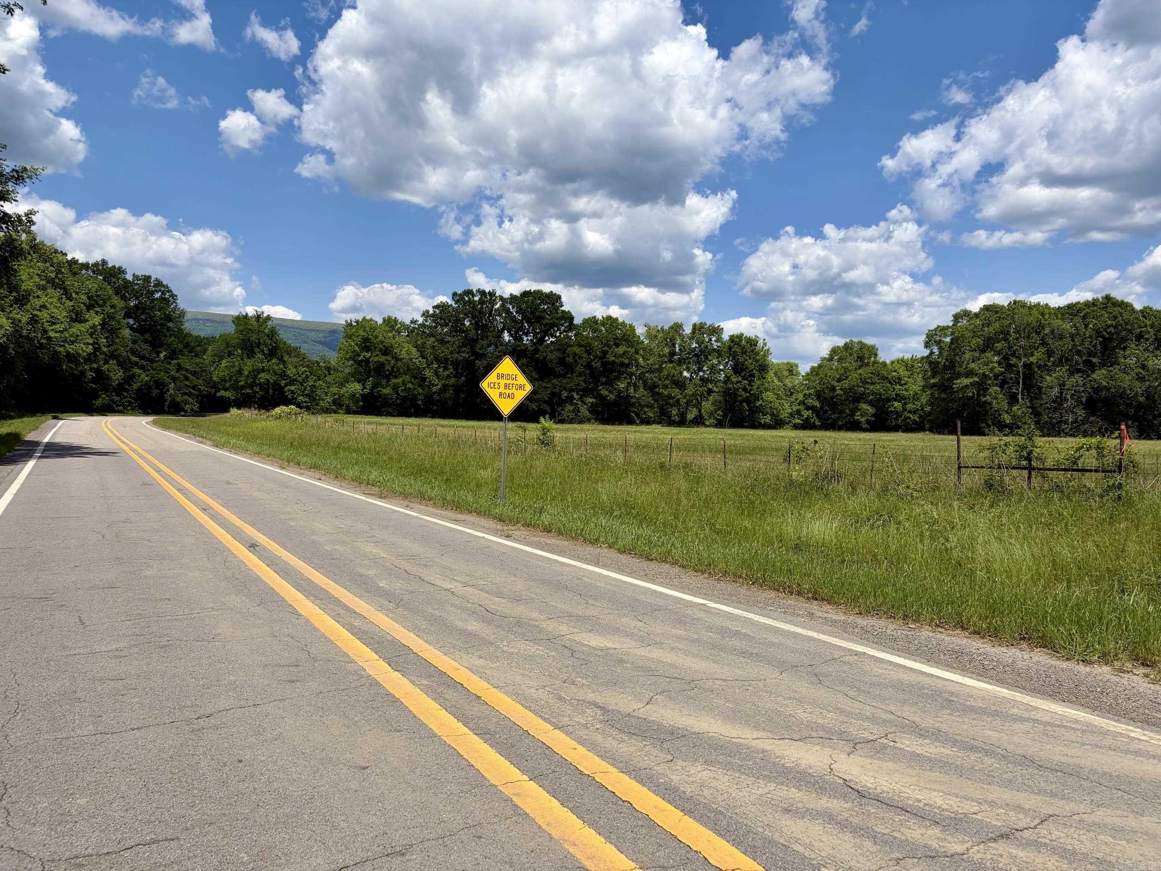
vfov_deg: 53.1
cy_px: 436
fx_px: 872
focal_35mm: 26
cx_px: 580
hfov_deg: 67.3
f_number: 1.6
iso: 50
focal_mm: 5.96
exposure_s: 1/4950
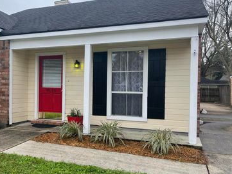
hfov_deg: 50.2
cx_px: 72
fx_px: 241
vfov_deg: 39.7
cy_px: 90
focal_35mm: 36
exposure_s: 1/994
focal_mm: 5.1
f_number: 1.6
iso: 32
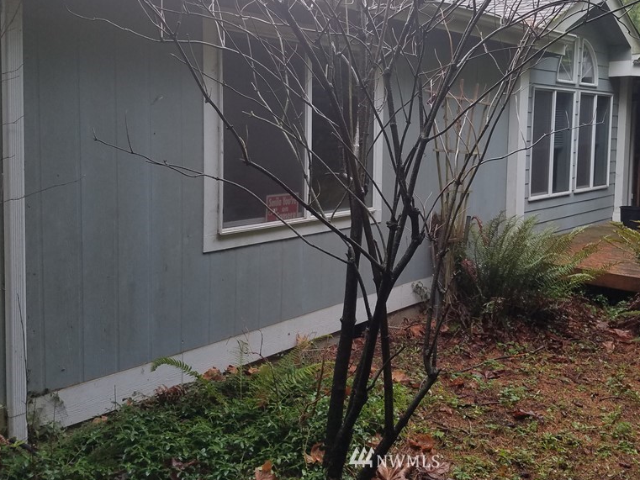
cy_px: 166
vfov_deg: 40.3
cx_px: 396
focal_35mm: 35
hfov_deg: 52.1
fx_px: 647
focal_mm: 4.2
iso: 64
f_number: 1.7
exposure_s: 1/120
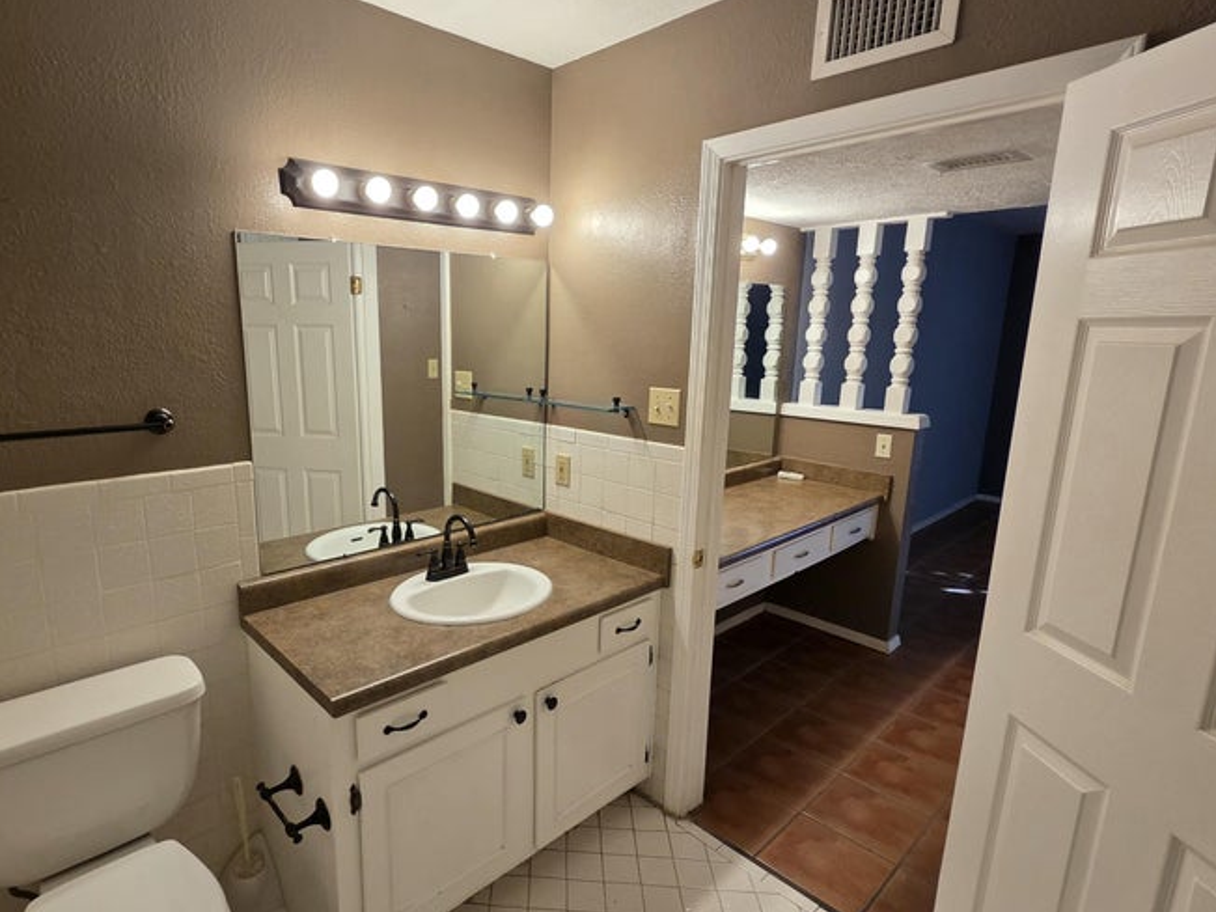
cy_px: 466
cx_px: 512
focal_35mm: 17
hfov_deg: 90.3
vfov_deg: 74.7
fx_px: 597
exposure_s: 1/120
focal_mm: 2.2
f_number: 2.2
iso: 160
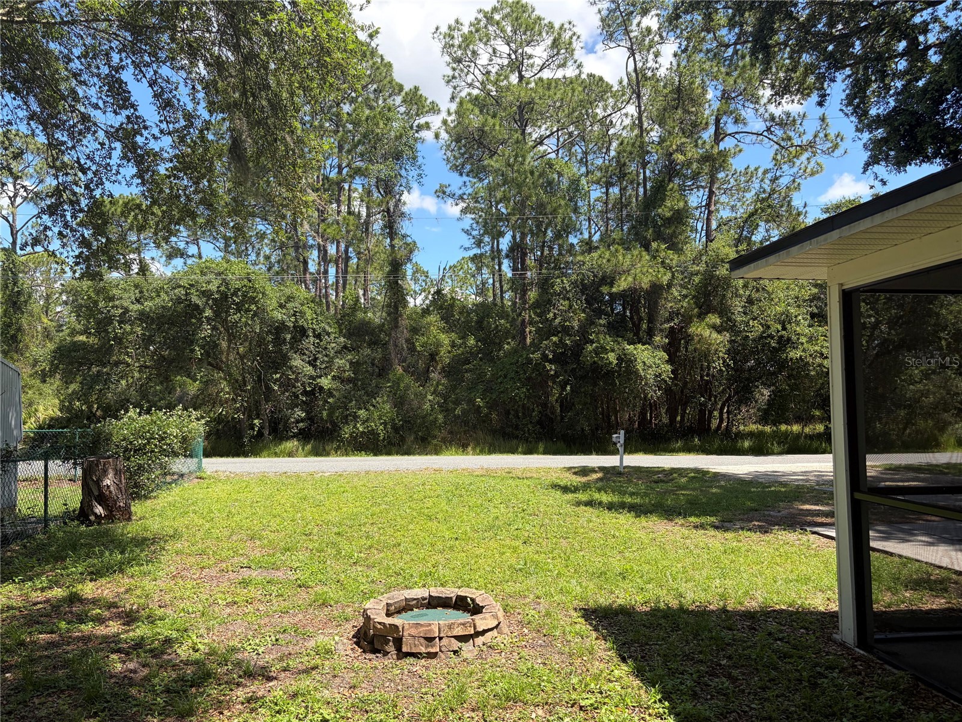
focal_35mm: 26
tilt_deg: +3.2
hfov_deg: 67.3
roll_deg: +0.9
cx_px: 481
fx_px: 723
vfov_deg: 53.1
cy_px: 361
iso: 50
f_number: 1.6
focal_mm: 5.96
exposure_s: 1/1550
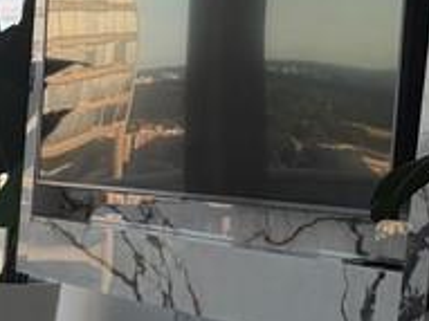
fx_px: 1598
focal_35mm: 129
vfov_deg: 11.3
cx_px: -636
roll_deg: -0.7
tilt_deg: -7.9
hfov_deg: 12.0
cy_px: 366
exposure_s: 1/171
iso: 80
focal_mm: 6.76
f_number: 1.78
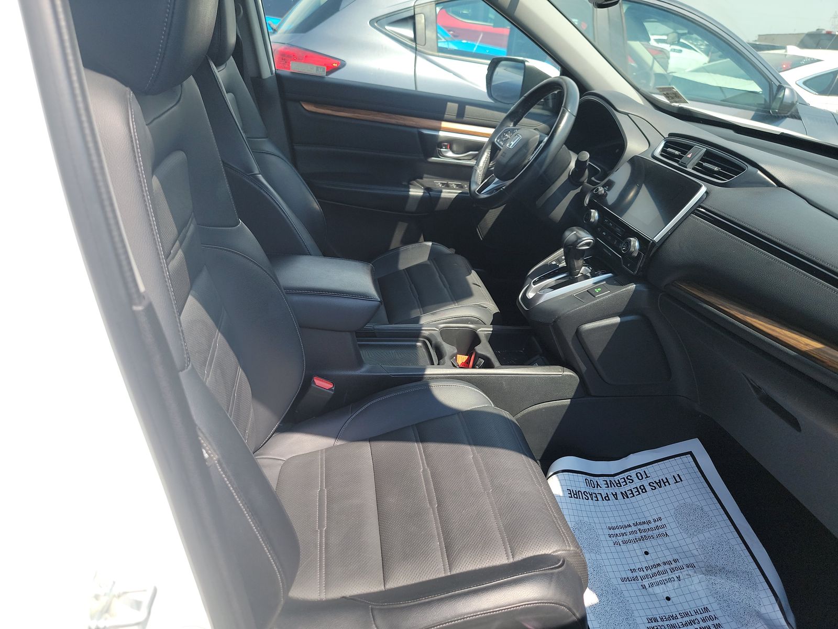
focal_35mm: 24
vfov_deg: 56.8
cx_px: 419
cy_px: 314
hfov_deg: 71.6
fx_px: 581
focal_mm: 6.7
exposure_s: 1/268
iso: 50
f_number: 1.8
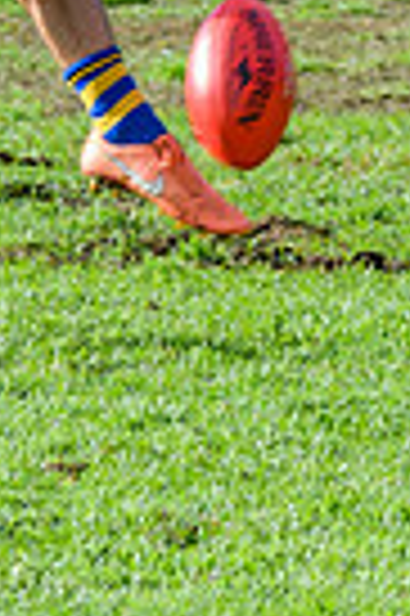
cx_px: -153
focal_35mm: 1120
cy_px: -222
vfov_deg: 1.8
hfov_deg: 1.2
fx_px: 19180
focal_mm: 150
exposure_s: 1/1600
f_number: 6.3
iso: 800
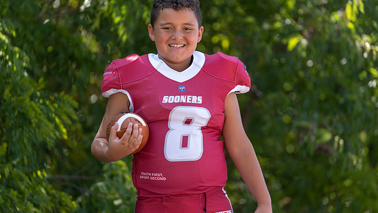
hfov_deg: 13.1
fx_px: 1643
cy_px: 94
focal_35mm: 164
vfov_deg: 7.4
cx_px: 191
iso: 80
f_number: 2.8
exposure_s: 1/320
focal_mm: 148
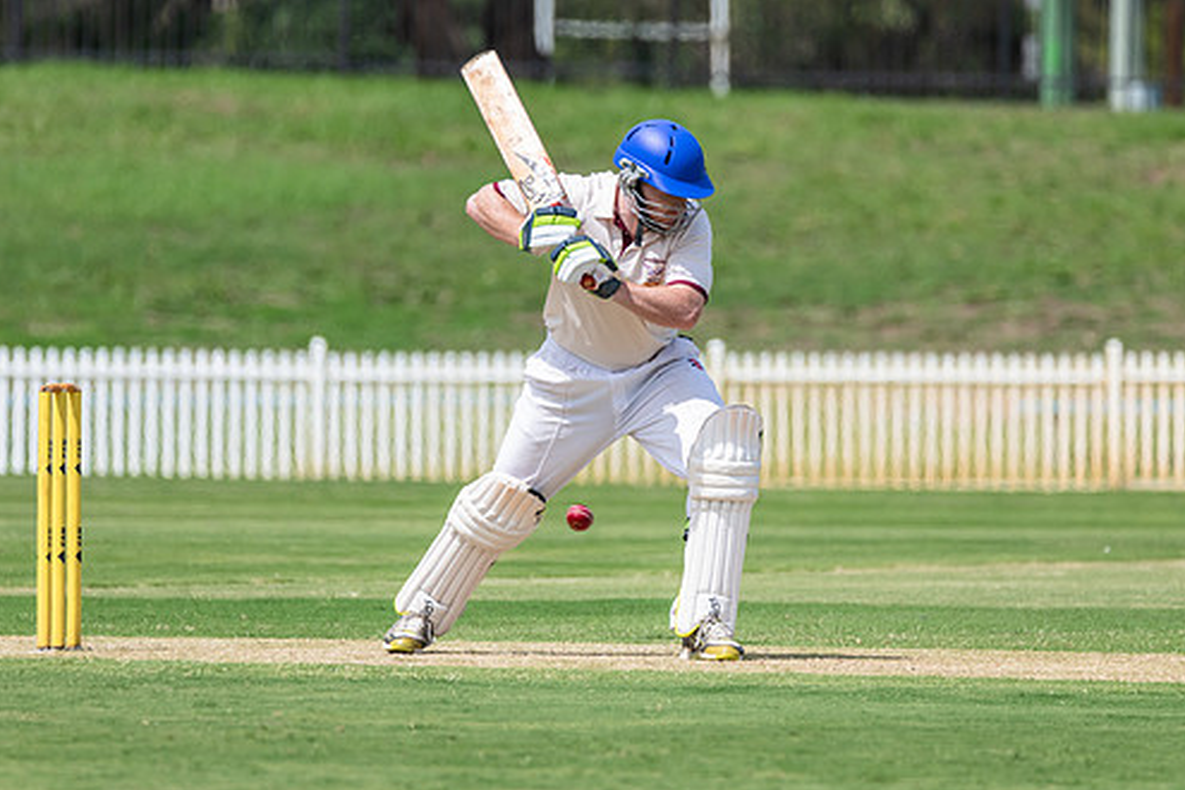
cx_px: 581
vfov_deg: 2.3
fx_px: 19748
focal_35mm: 600
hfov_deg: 3.4
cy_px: 369
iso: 500
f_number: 7.1
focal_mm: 460
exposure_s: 1/2500
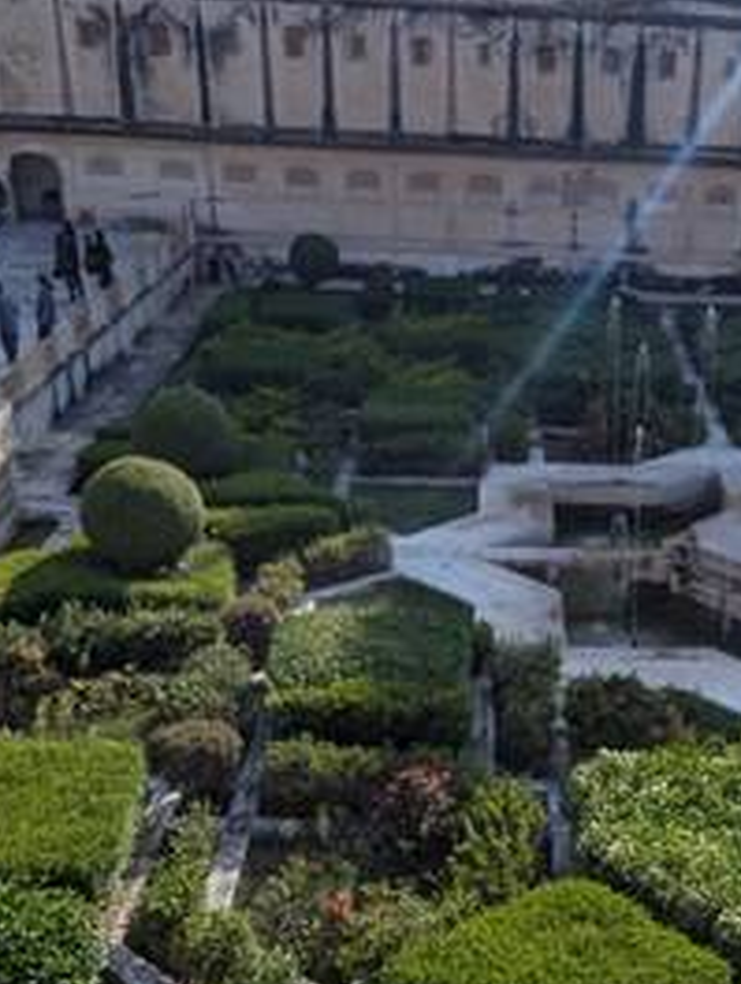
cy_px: 734
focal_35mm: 47
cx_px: 637
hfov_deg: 29.9
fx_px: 1337
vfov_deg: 39.3
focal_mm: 1.95
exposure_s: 1/5747
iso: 54
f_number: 2.2
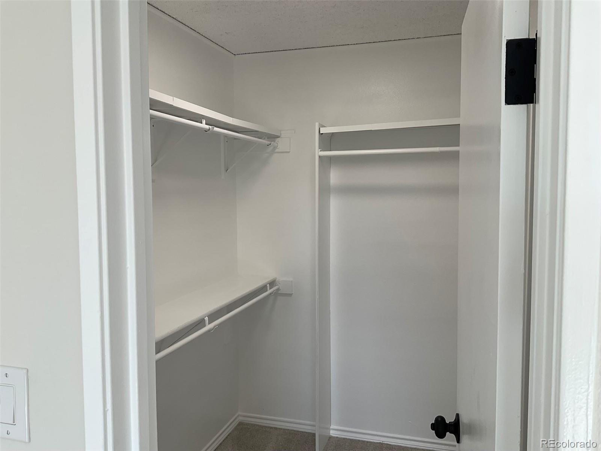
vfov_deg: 48.2
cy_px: 226
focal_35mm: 29
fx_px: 503
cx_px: 300
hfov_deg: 61.7
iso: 16
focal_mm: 3
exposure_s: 1/123
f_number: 1.8
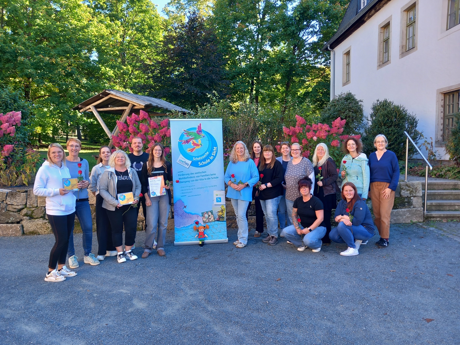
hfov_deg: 65.3
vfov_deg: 51.4
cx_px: 230
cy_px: 172
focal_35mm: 27
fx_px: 359
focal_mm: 4
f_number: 1.8
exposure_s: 1/50
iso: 25
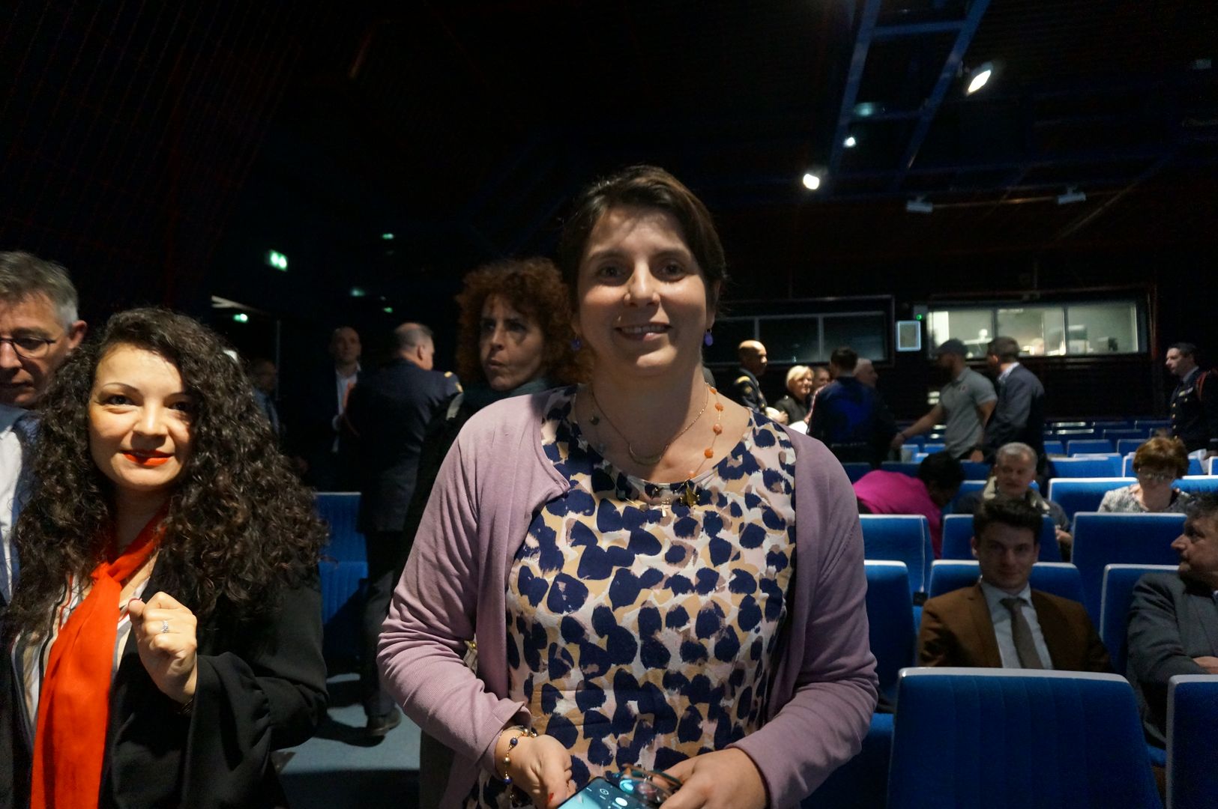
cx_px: 609
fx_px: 811
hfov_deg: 73.8
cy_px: 404
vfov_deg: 53.0
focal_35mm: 24
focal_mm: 16
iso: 3200
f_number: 3.5
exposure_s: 1/40
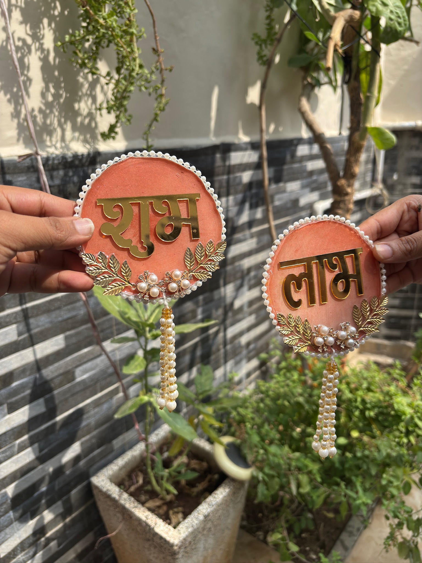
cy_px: 282
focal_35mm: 26
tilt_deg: -20.0
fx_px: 423
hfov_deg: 53.1
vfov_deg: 67.3
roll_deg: +1.5
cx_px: 211
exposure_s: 1/1845
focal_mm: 5.96
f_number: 1.6
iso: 50
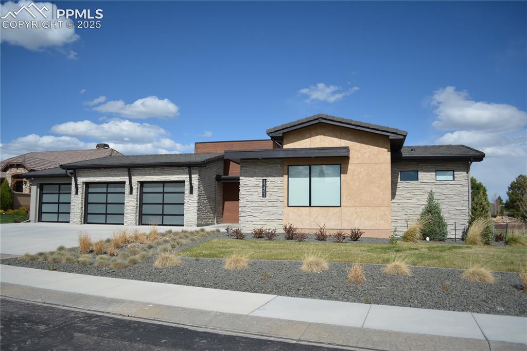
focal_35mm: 27
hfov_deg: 67.4
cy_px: 176
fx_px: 395
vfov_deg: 47.9
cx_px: 264
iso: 100
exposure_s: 1/1600
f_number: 3.5
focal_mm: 18
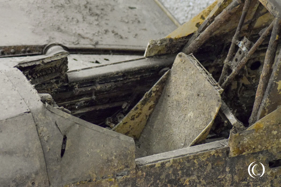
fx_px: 1639
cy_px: 94
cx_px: 140
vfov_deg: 6.5
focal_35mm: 210
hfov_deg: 9.8
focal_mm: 140
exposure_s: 1/125
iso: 6400
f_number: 4.2
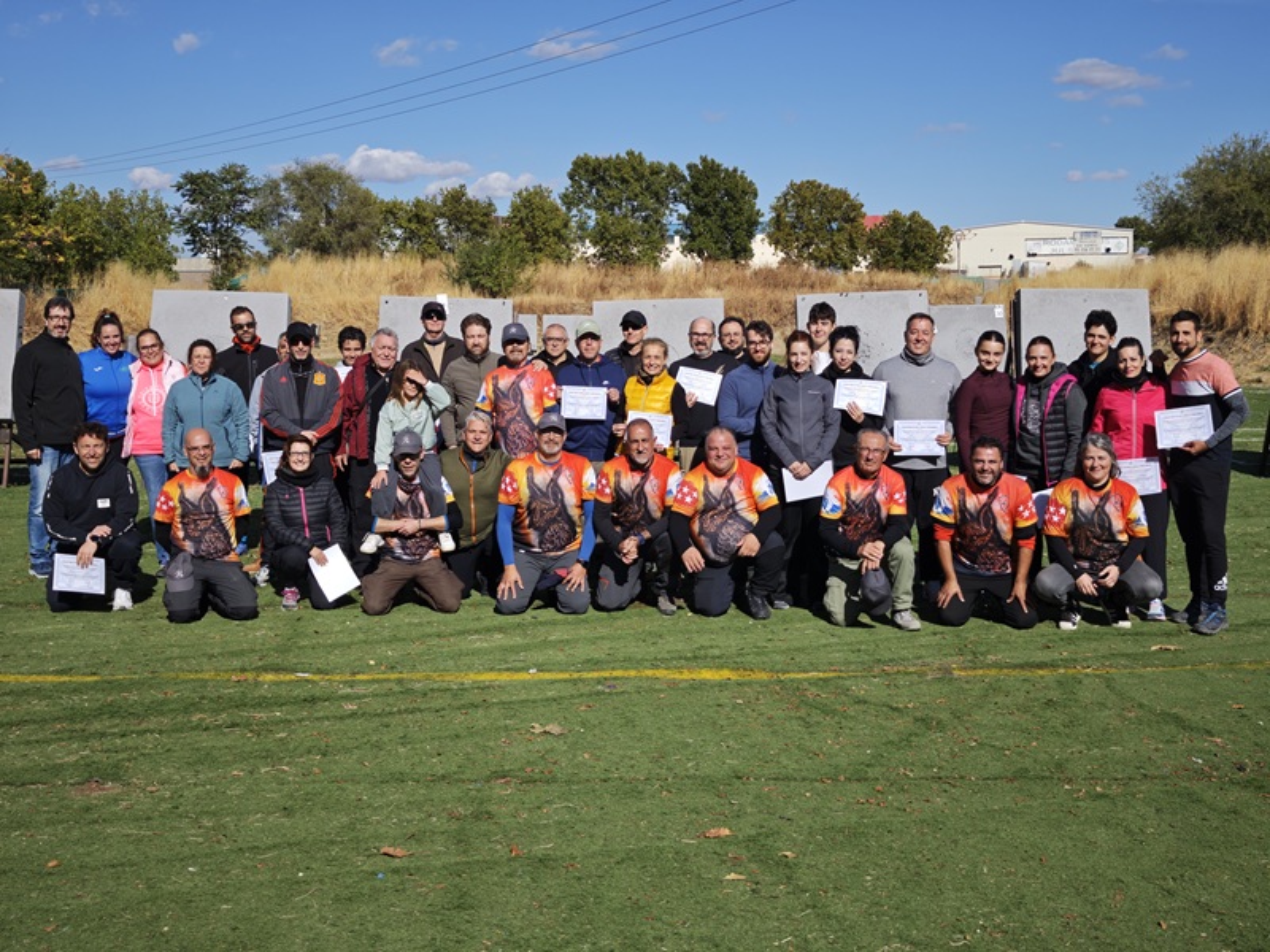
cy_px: 476
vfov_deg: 33.6
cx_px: 635
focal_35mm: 43
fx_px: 1578
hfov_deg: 43.9
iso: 50
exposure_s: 1/3501
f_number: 1.62
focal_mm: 6.55
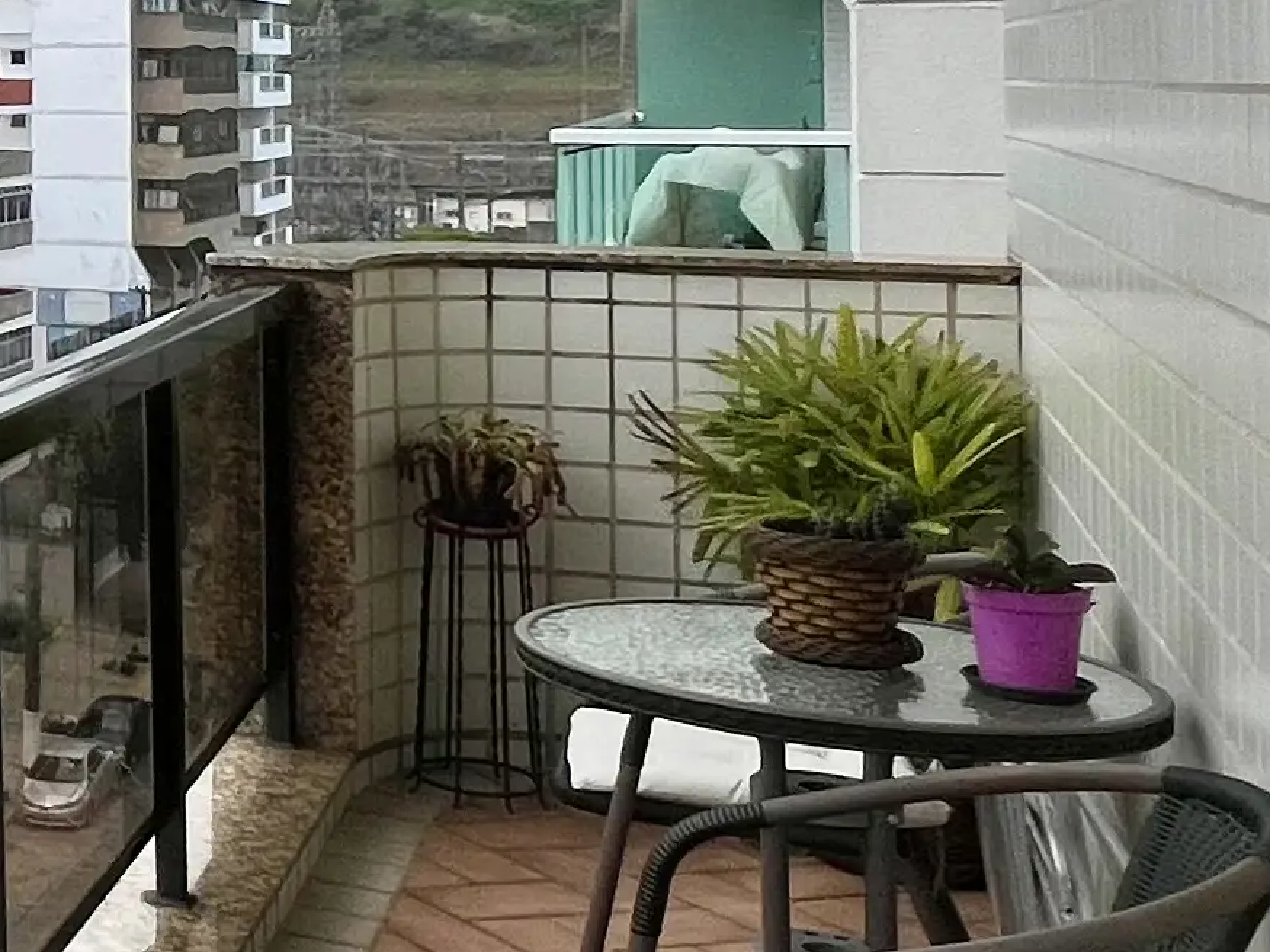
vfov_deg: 23.5
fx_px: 2201
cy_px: 29
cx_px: -822
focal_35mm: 60
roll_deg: -0.1
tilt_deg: +0.7
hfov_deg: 23.1
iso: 32
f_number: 1.8
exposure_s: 1/2222
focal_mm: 1.57
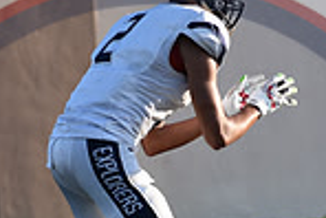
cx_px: 145
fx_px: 9834
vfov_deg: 1.3
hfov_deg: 1.9
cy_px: 208
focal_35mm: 1085
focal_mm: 185
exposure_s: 1/1000
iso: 400
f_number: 5.3
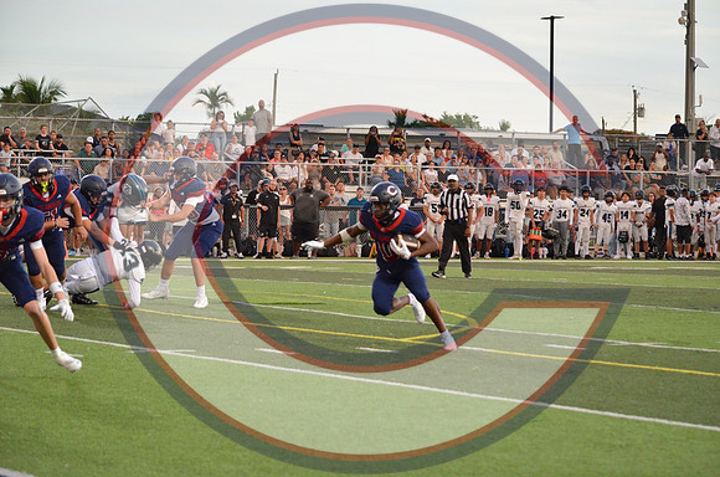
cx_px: 360
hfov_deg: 14.9
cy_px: 238
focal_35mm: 138
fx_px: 2754
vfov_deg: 9.9
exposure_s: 1/500
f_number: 4.5
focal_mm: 92
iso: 2000
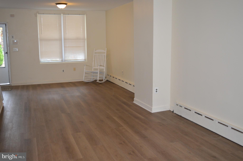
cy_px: 80
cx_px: 122
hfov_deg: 51.3
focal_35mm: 38
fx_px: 253
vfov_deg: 35.4
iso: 560
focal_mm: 25
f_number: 4
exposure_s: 1/60
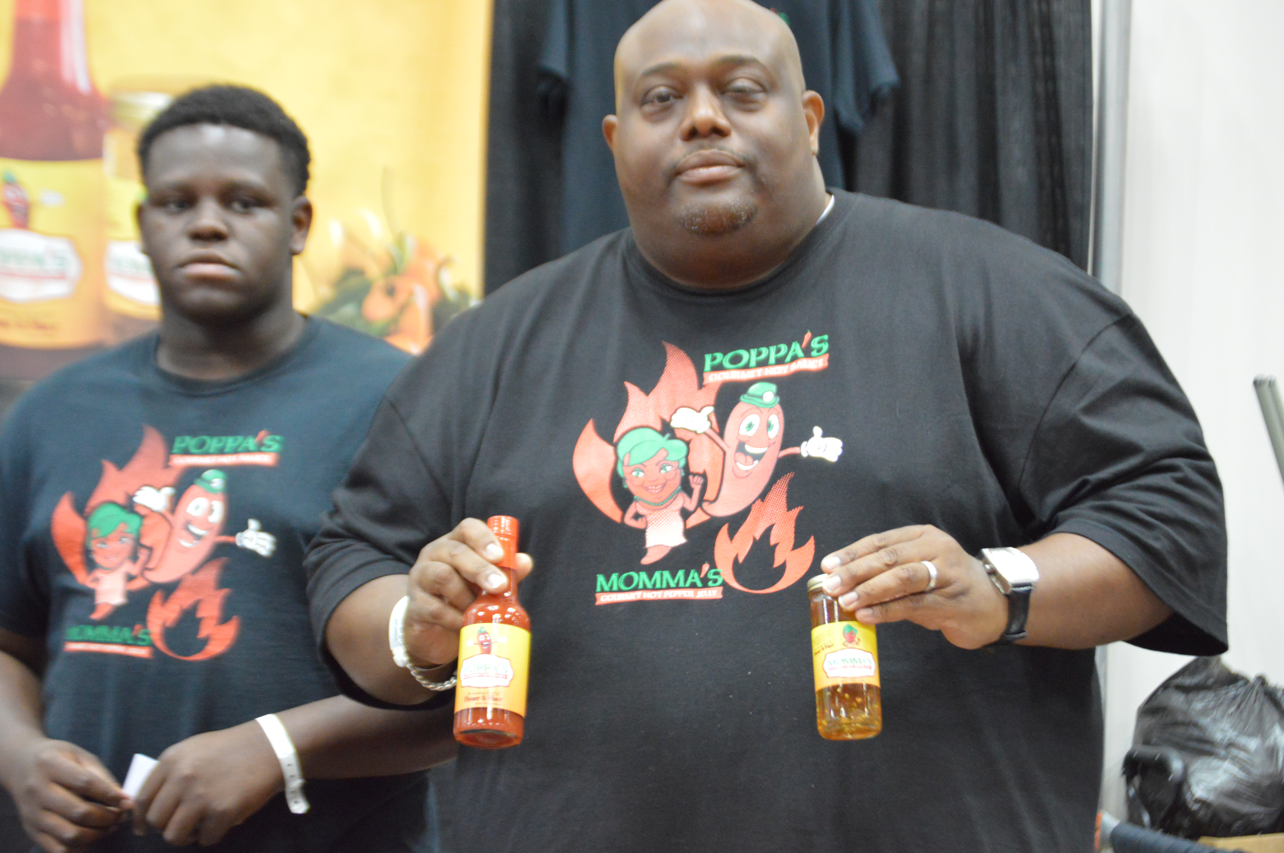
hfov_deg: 19.5
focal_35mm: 105
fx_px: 3742
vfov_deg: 13.0
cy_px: 426
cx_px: 642
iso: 3200
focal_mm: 70
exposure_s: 1/100
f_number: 4.2
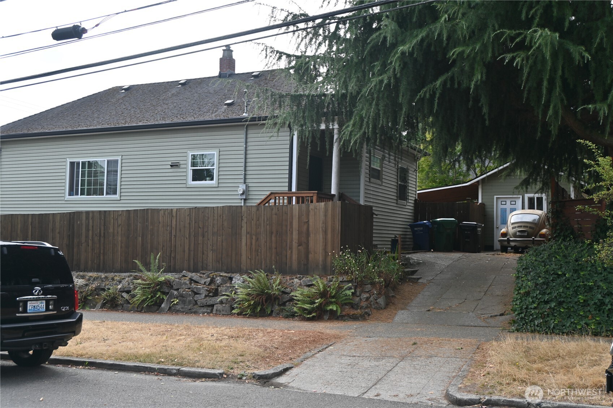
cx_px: 306
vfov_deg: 36.2
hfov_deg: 52.2
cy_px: 204
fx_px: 626
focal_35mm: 37
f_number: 5.6
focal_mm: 24.5
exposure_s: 1/250
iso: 100
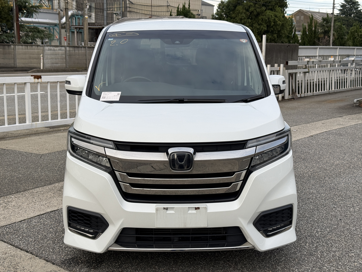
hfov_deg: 39.7
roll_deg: -1.2
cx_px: 181
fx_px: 502
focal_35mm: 48
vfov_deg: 30.3
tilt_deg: -9.4
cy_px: 136
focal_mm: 6.76
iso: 64
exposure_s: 1/557
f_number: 1.78
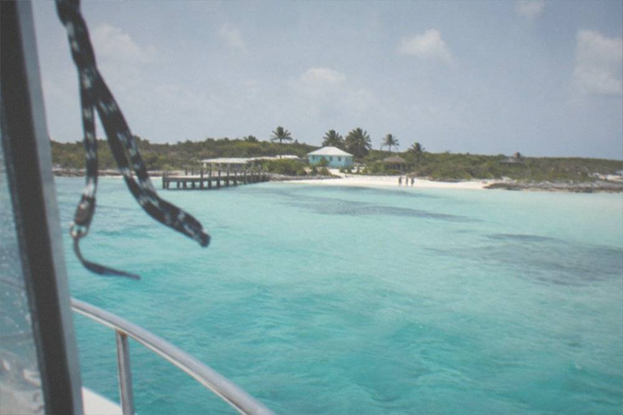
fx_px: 605
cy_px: 208
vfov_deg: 37.8
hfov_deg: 54.5
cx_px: 312
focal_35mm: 35
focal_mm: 35
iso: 200
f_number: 7.1
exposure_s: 1/800
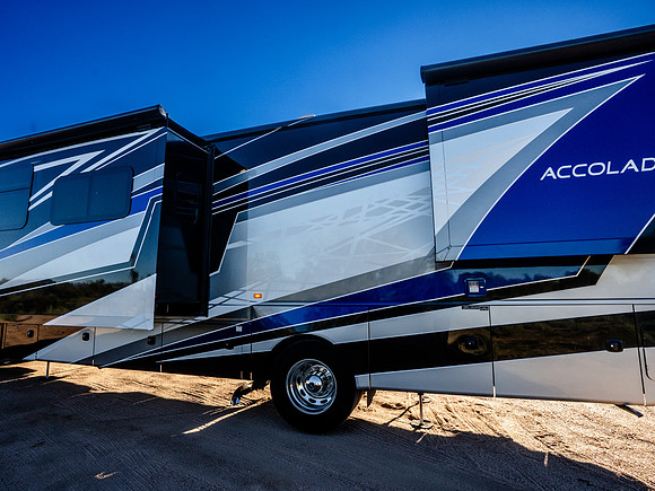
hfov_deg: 90.1
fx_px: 327
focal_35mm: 17
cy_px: 246
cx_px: 328
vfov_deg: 73.8
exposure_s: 1/400
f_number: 9
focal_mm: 16
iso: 800
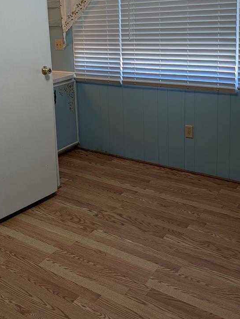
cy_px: 82
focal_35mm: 40
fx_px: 369
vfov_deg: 45.2
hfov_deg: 35.7
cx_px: 82
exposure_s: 1/60
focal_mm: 6.9
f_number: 1.68
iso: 29
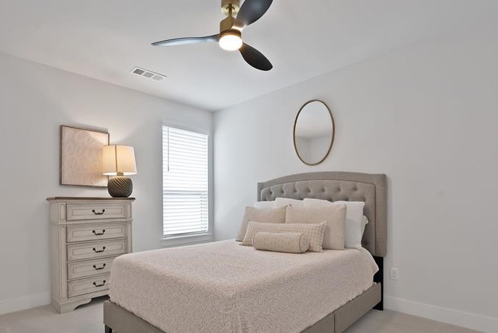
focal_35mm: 18
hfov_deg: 89.9
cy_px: 210
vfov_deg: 66.4
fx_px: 249
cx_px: 260
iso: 640
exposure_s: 1/2
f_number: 9
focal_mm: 12
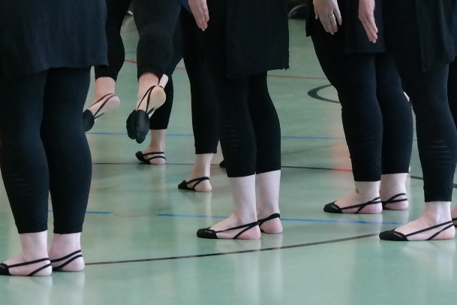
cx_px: 182
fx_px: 3567
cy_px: -82
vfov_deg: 4.9
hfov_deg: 7.3
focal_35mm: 281
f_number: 5
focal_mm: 70
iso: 1600
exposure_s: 1/125
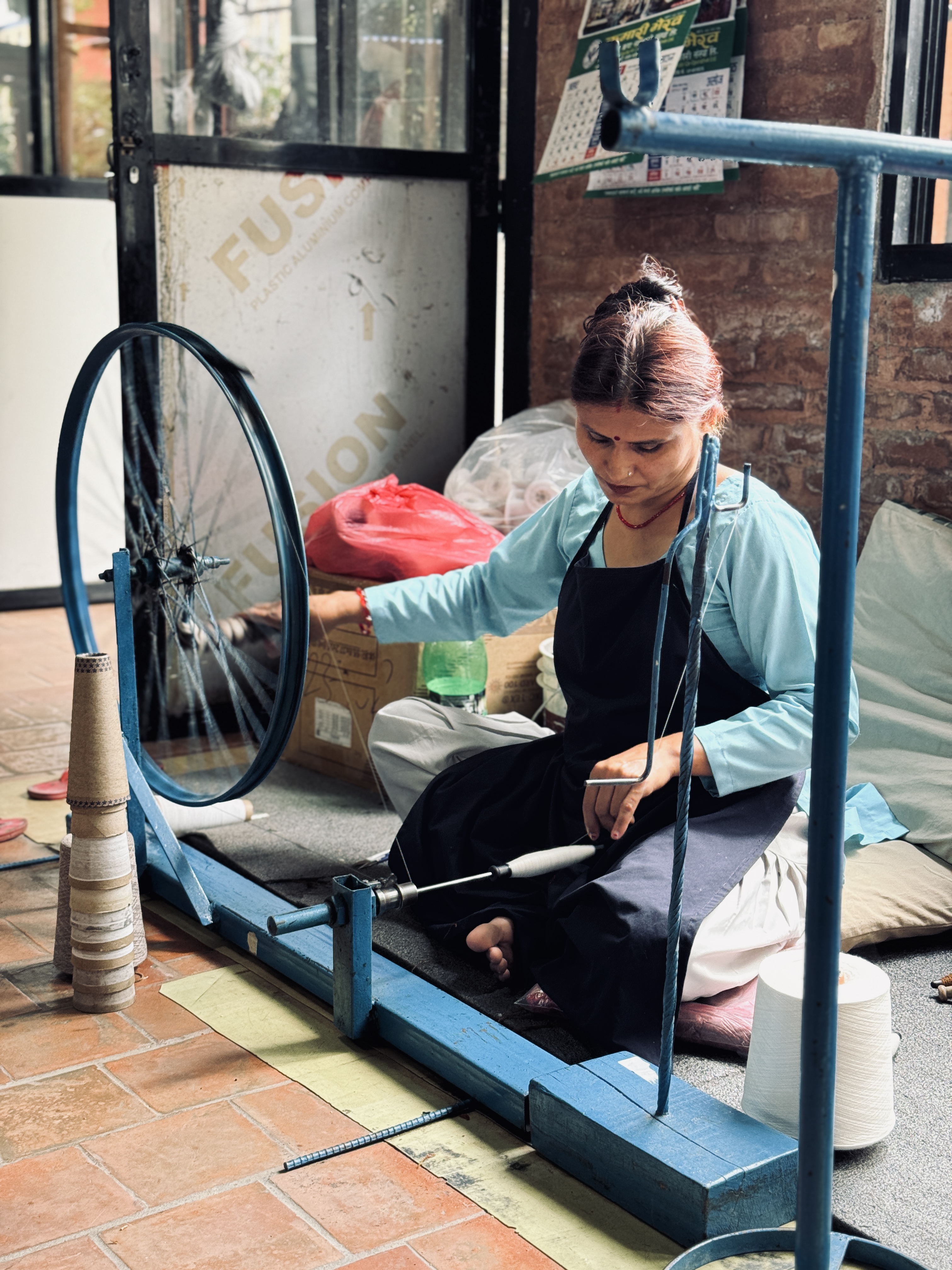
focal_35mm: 48
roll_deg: -0.1
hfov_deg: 30.3
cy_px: 635
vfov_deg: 39.7
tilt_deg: -9.5
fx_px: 1760
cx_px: 476
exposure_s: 1/60
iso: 160
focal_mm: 6.76
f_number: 1.78
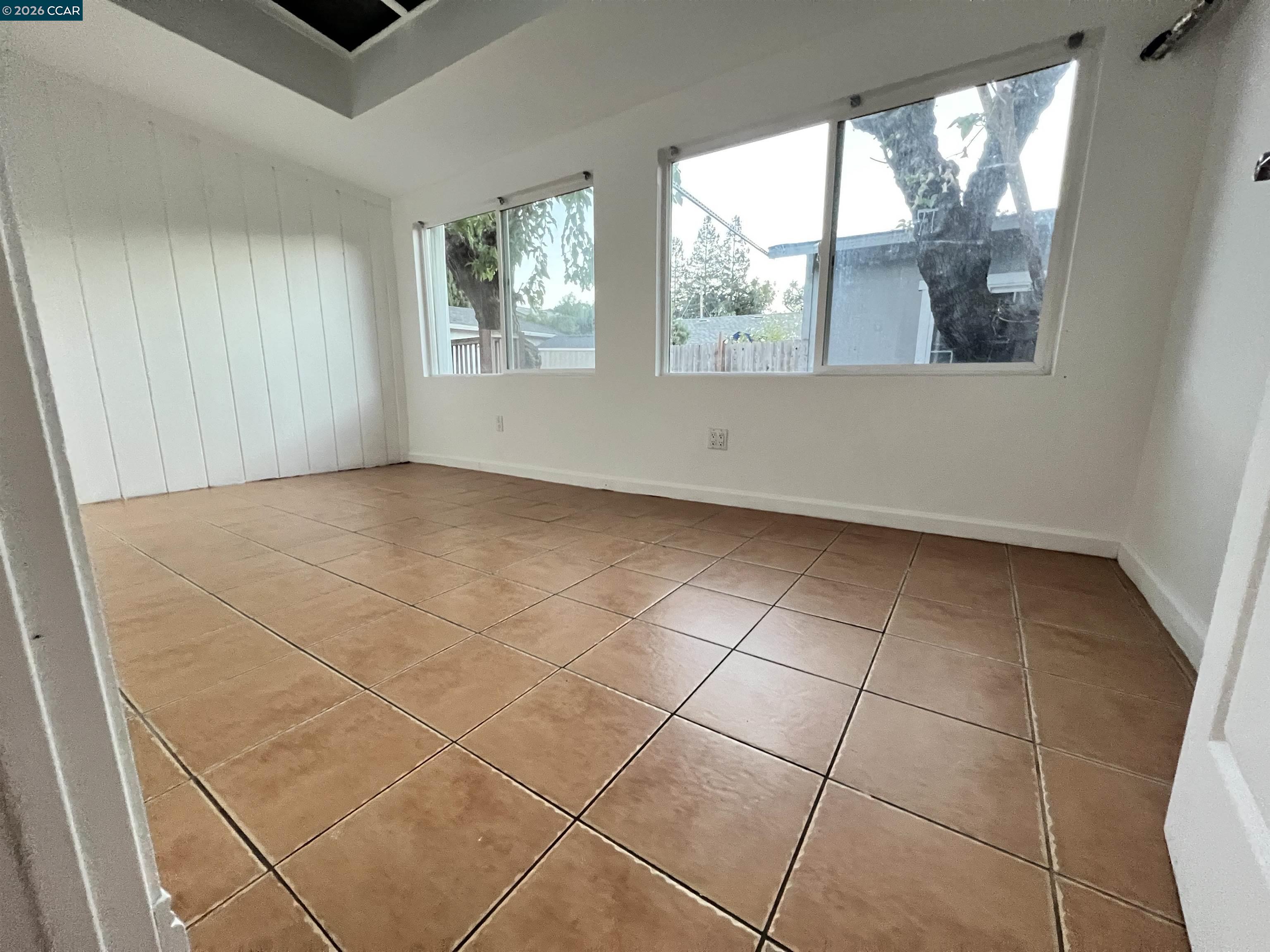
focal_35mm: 13
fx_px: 477
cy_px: 476
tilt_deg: -10.8
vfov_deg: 89.9
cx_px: 635
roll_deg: -0.1
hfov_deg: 106.2
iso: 800
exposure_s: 1/60
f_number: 1.8
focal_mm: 1.57
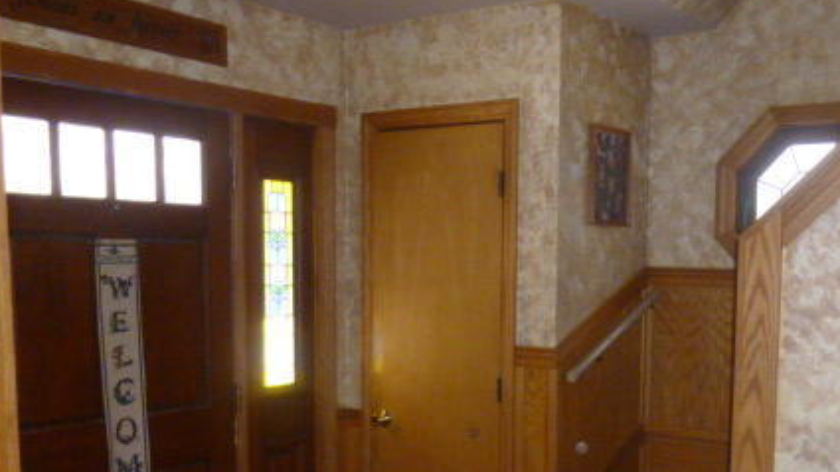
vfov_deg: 28.5
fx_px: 913
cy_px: 369
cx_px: 544
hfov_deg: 48.7
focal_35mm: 41
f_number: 3.1
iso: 400
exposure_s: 1/60
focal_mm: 4.5
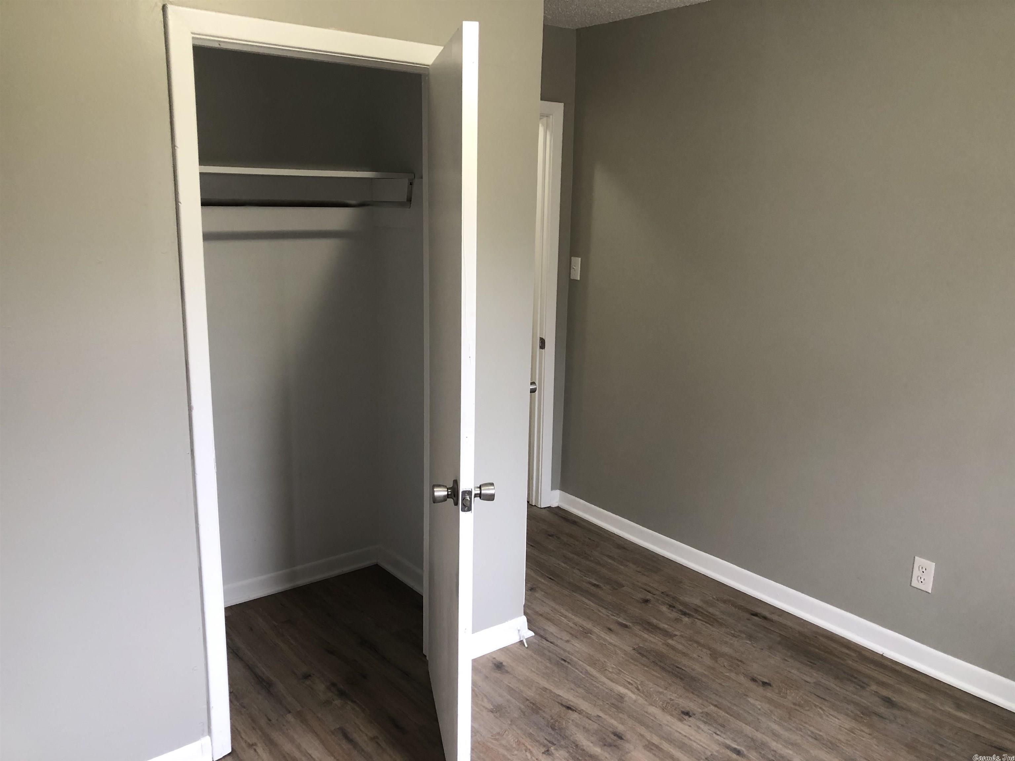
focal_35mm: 28
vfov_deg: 49.7
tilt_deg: -12.1
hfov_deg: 63.4
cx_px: 508
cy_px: 380
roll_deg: +0.9
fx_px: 821
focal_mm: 3.99
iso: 40
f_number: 1.8
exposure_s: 1/15
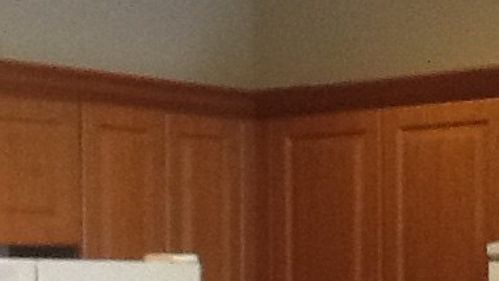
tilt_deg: -3.0
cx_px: 355
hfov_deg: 17.6
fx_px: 1601
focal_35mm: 121
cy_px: 341
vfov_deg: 9.9
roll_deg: +1.0
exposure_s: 1/30
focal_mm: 2.03
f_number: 2.4
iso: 160
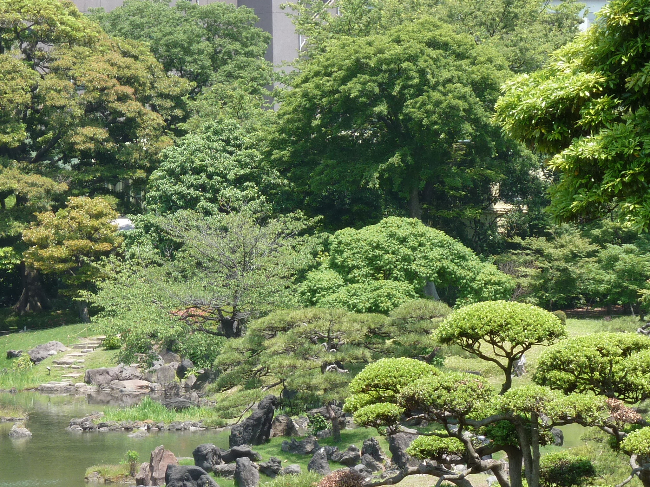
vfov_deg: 9.1
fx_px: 3042
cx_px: 239
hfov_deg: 12.2
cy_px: 395
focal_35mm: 162
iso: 80
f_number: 4.2
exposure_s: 1/200
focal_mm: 13.7
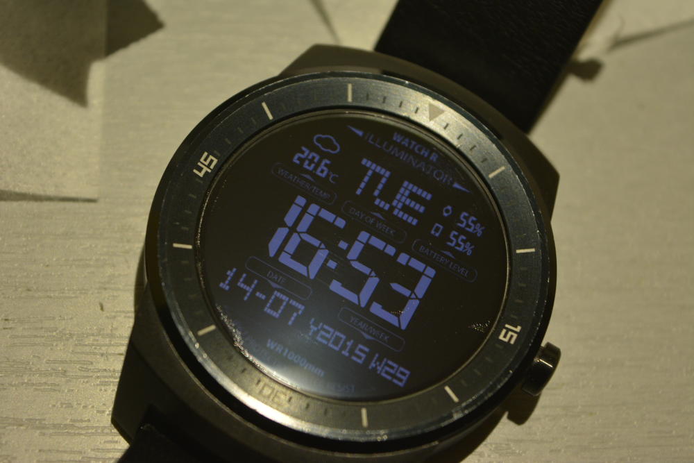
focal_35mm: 82
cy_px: 232
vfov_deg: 16.6
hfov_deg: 24.6
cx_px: 347
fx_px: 1591
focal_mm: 55
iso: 720
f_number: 5.6
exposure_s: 1/60
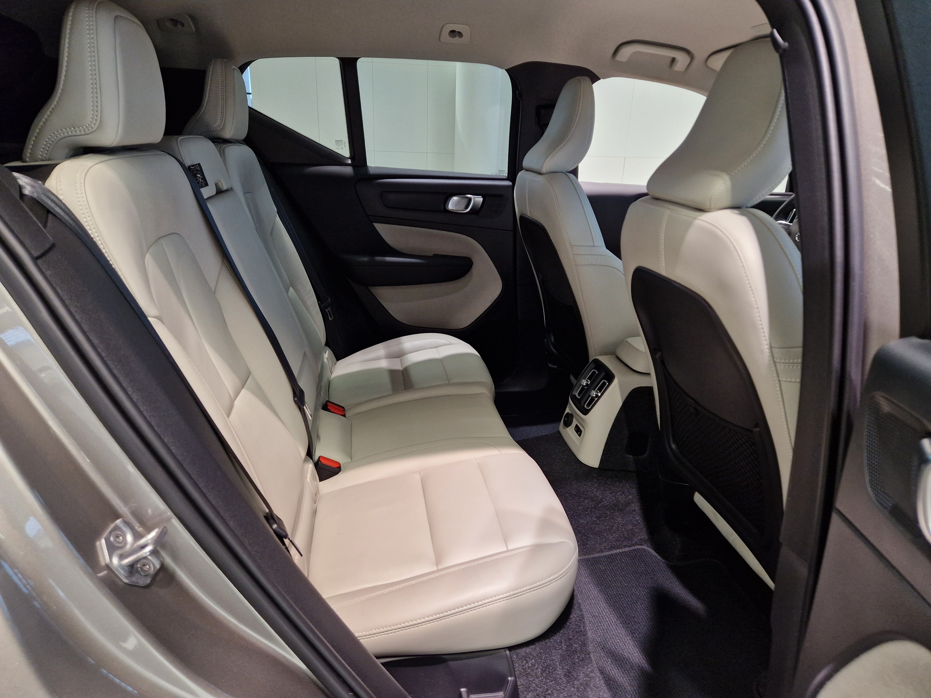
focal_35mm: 23
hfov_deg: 73.9
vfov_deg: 58.9
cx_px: 466
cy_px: 349
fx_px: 619
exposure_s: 1/100
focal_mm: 5.4
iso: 200
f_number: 1.8
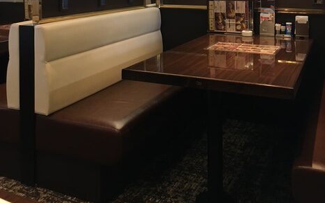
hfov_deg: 47.2
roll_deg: -0.8
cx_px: 162
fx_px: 372
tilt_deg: -1.3
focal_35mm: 42
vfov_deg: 28.4
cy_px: -7
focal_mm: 4.15
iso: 125
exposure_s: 1/30
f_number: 2.2
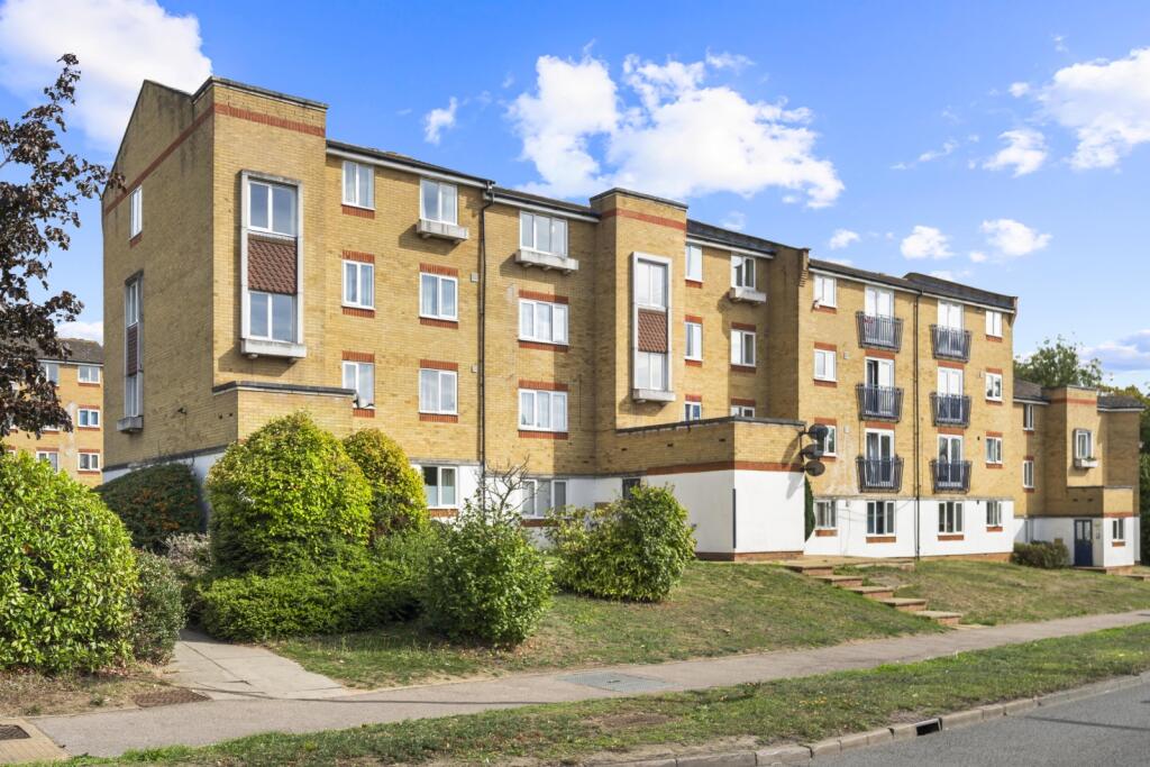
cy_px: 384
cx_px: 575
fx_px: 990
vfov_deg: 42.3
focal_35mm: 31
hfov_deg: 60.3
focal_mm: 31
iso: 320
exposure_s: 1/200
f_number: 7.1
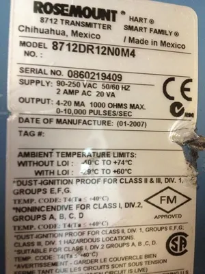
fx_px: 276
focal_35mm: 35
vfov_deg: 52.6
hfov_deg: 40.7
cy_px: 137
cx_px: 102
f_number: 2.4
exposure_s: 1/17
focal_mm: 4.28
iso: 400
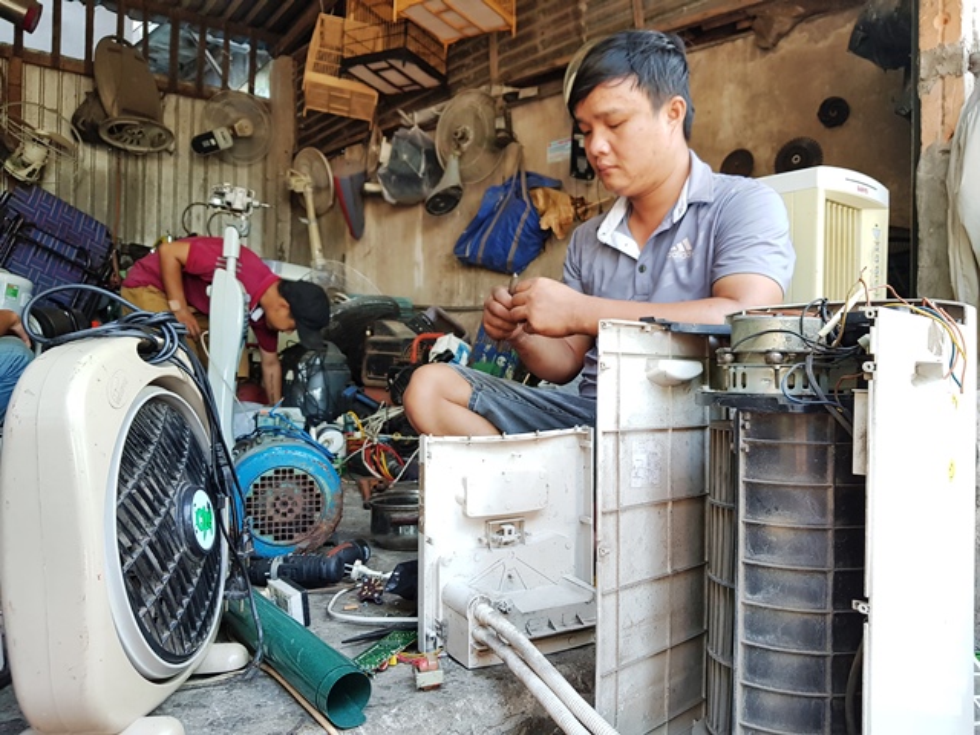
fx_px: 736
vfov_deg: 53.1
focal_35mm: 26
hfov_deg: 67.3
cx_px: 490
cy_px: 368
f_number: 1.7
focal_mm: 4.3
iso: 100
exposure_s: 1/50
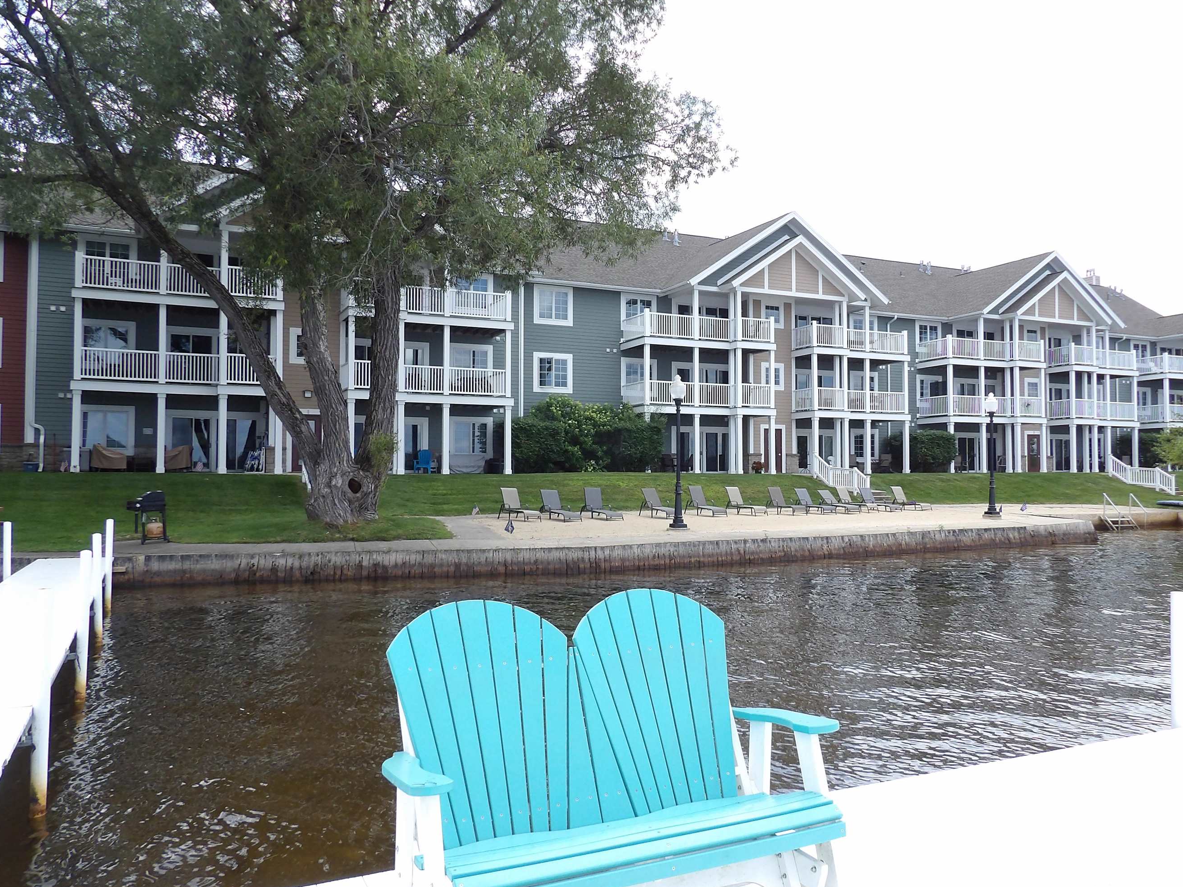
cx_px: 666
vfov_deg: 49.7
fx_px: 957
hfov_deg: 63.2
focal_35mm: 28
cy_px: 462
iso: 100
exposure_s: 1/533
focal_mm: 4.3
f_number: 3.2
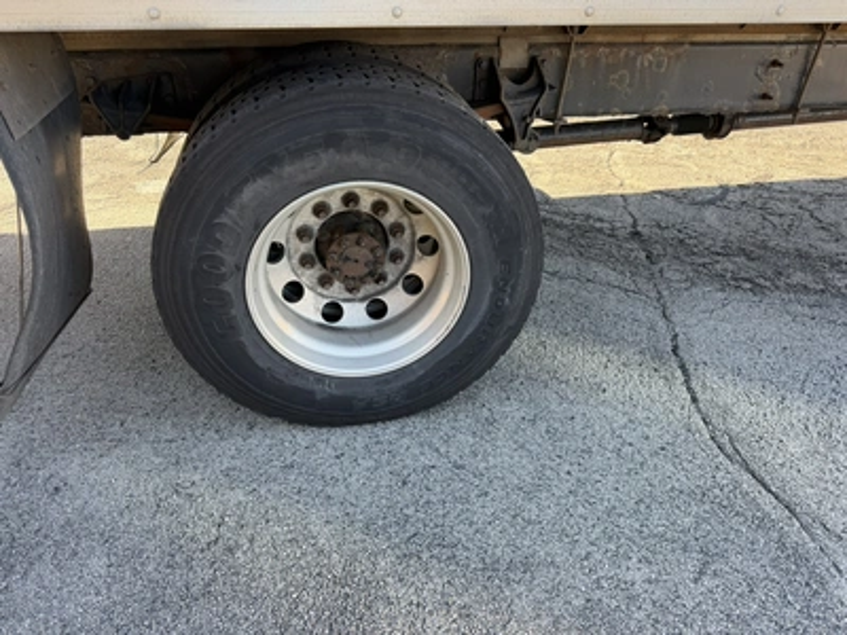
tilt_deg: -33.0
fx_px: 587
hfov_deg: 71.6
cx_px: 424
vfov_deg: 56.8
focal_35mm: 24
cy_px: 318
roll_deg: -2.5
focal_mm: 6.76
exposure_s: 1/318
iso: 100
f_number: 1.78
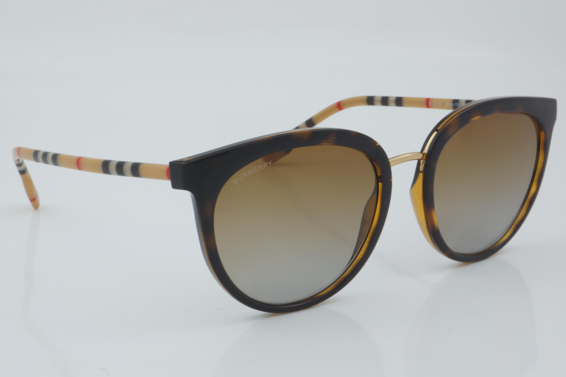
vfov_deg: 18.2
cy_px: 188
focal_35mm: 75
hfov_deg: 27.0
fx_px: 1179
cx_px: 283
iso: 100
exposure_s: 1/4
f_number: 32
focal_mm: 50
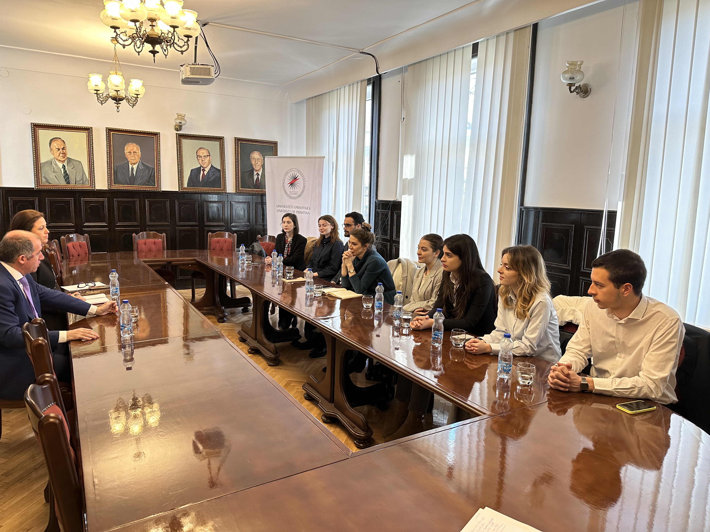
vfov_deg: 56.8
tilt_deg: -9.0
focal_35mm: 24
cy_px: 266
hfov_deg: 71.6
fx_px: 492
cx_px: 355
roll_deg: -2.4
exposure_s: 1/121
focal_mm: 6.86
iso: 125
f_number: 1.78
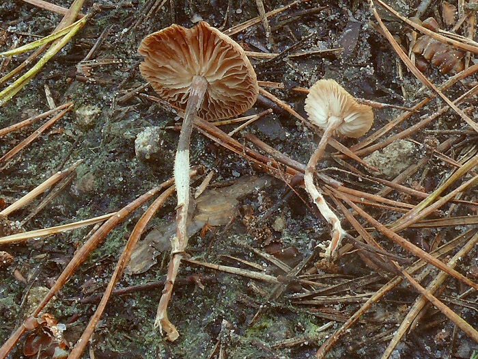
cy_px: 180
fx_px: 483
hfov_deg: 52.6
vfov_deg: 40.7
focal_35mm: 35
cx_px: 239
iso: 100
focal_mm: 7.4
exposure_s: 1/1.6
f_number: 10
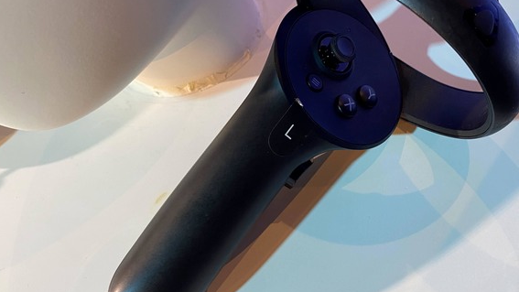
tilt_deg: -54.4
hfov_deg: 54.7
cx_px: 321
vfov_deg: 32.8
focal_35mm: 36
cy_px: 119
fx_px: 495
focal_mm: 4.25
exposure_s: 1/64
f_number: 1.8
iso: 125
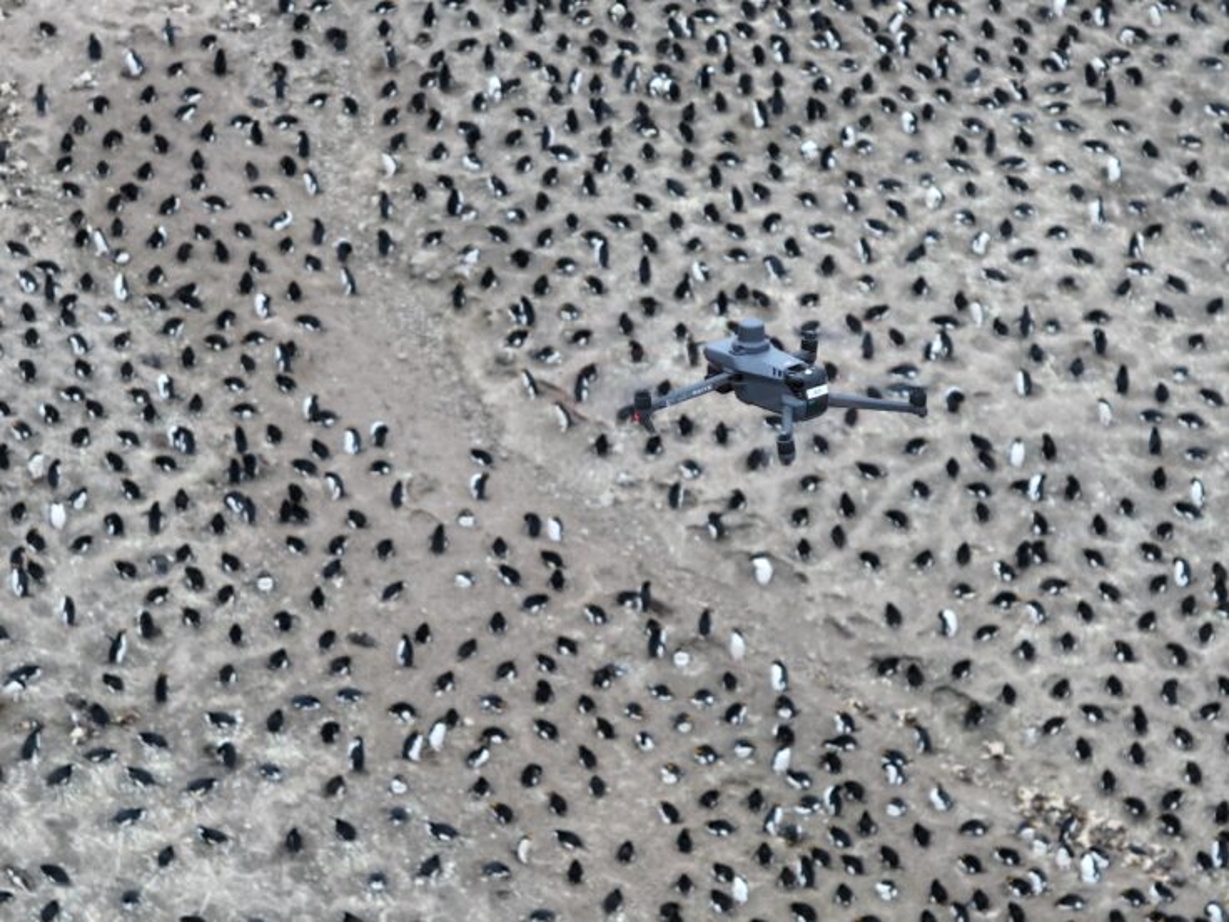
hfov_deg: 11.9
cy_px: 461
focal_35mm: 166
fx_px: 5894
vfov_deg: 8.9
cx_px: 614
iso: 100
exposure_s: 1/60
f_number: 3.4
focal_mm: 30.71
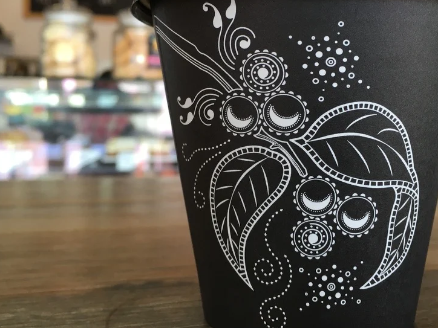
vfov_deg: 35.0
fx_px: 519
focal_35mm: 41
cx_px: 244
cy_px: 133
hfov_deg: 45.7
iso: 25
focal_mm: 4.15
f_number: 2.2
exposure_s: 1/33
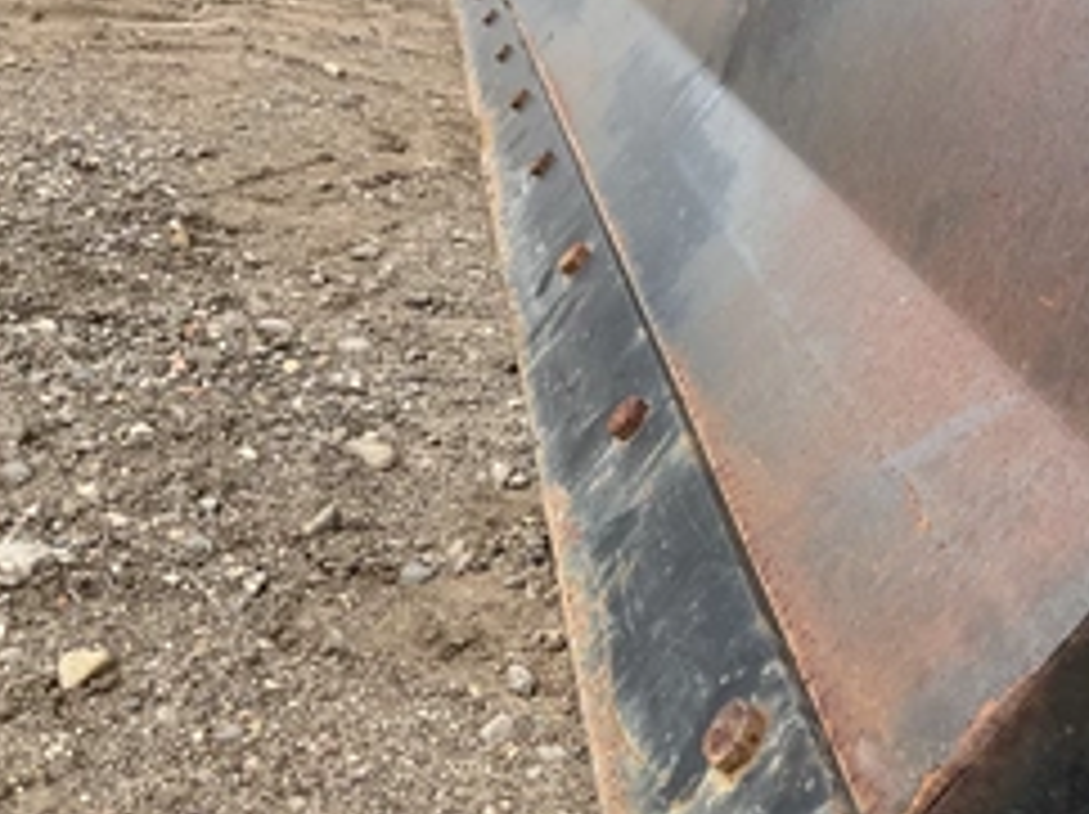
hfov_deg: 38.5
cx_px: 842
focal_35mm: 48
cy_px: 324
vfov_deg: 30.1
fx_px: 1509
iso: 25
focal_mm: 3
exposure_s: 1/491
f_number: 1.8
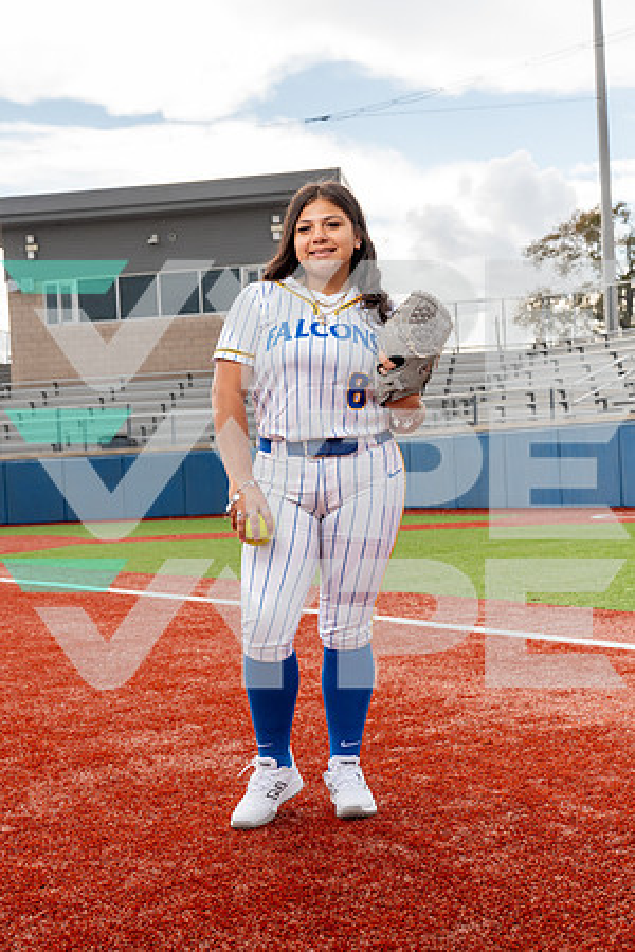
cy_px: 476
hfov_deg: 27.0
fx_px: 1323
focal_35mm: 50
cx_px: 318
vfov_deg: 39.6
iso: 160
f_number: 5.6
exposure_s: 1/250
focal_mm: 50
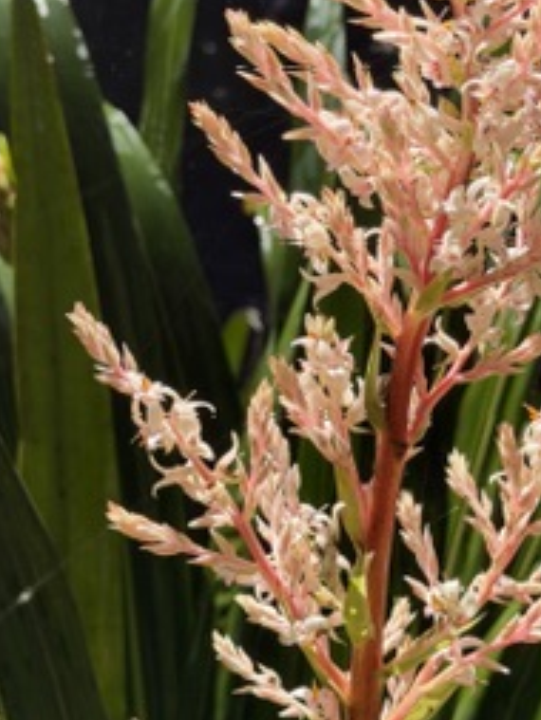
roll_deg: -1.0
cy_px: 242
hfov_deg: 16.2
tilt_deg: -20.2
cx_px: 416
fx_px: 1895
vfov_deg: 21.4
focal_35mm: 91
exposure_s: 1/2146
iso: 80
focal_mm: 6.76
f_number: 1.78
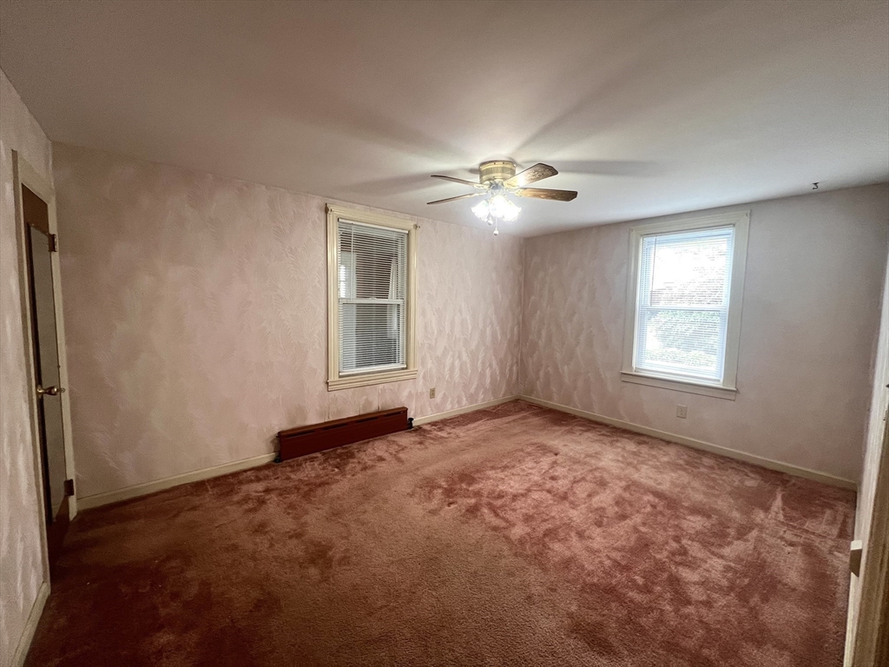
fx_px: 334
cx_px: 444
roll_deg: -0.8
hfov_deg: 106.2
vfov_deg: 89.9
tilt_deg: -4.8
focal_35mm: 13
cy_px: 334
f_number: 1.8
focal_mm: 1.57
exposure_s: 1/60
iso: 125
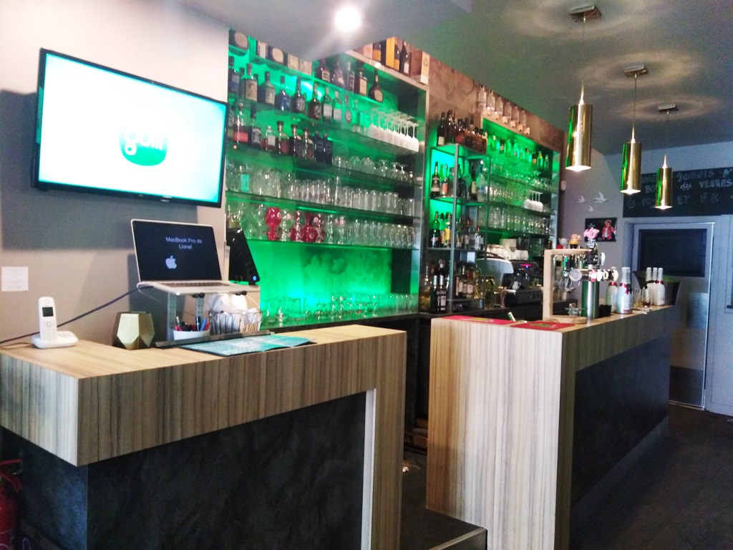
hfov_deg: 67.3
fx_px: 551
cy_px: 275
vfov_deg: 53.1
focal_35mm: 26
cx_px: 366
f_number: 2.2
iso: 476
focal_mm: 3.46
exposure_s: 1/20
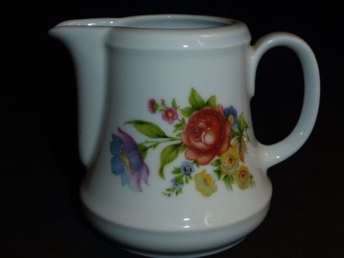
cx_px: 172
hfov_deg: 36.2
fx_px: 527
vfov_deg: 27.5
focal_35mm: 53
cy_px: 129
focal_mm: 9
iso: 125
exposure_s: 1/60
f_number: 4.4
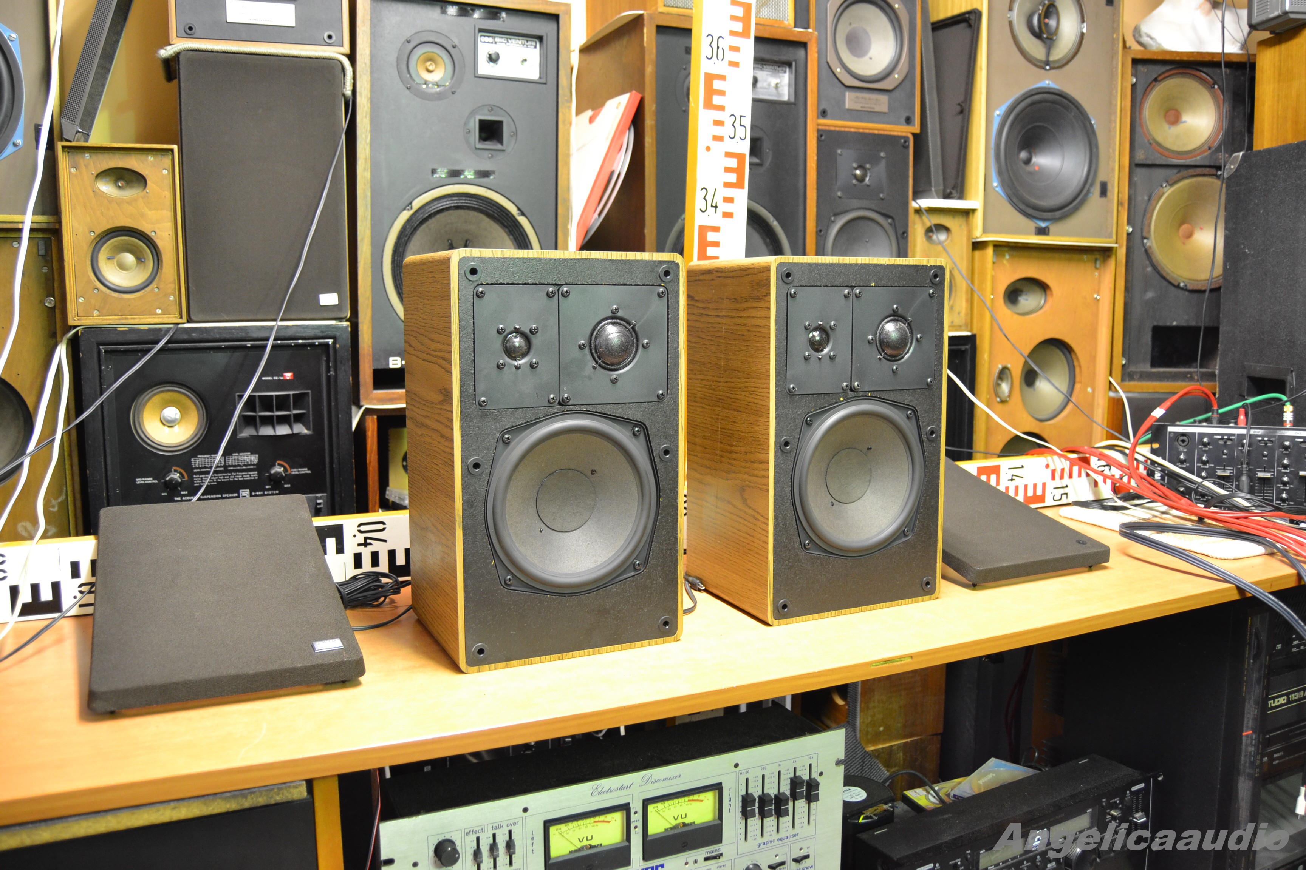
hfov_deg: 67.4
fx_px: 979
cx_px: 653
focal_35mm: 27
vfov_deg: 47.9
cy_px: 435
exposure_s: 1/10
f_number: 3.5
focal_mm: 18
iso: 800
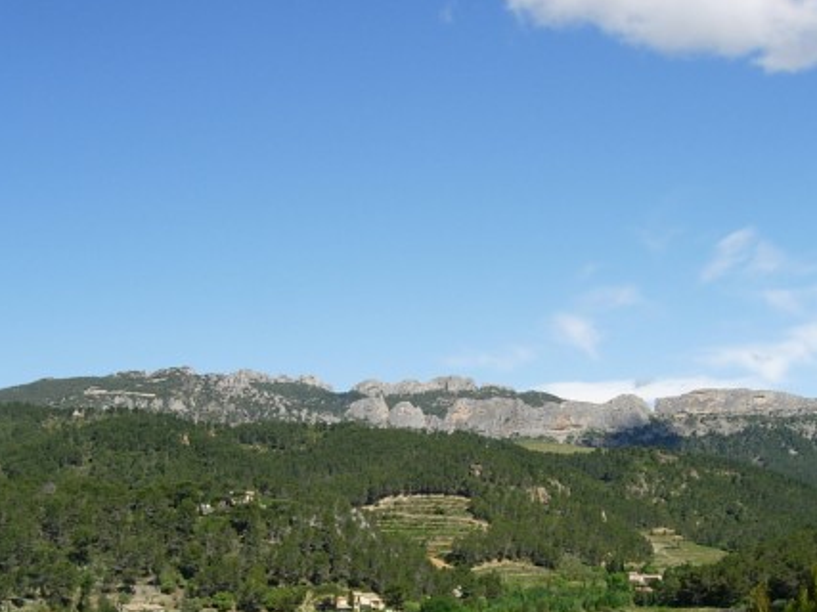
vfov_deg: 25.4
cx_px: 452
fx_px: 1345
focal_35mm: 57
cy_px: 444
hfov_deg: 33.8
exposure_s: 1/664
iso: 64
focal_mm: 7.8
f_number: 4.8
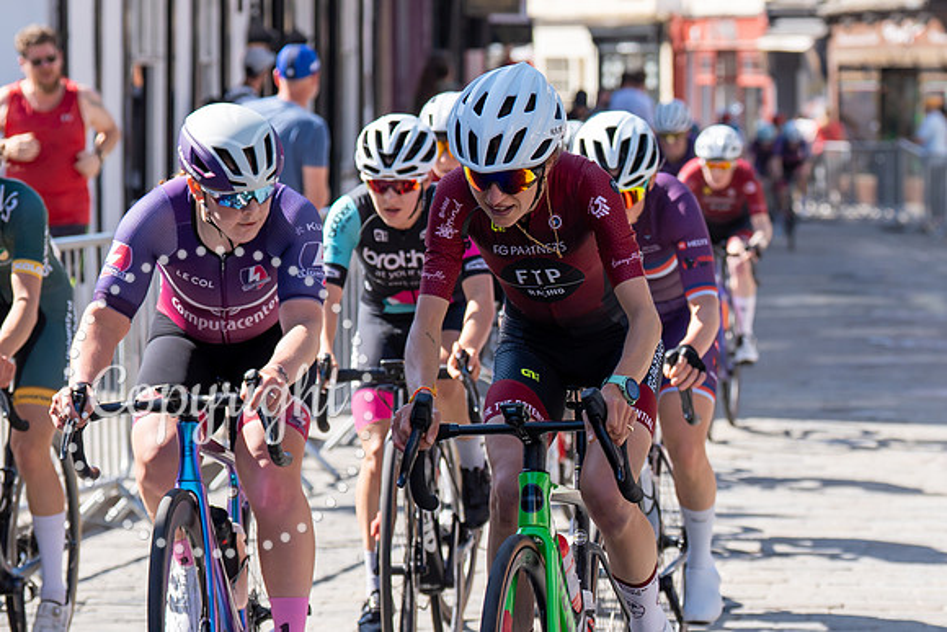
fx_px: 4849
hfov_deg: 11.1
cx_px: 710
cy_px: 205
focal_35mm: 184
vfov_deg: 7.5
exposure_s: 1/1000
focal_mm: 79
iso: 100
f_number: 3.5
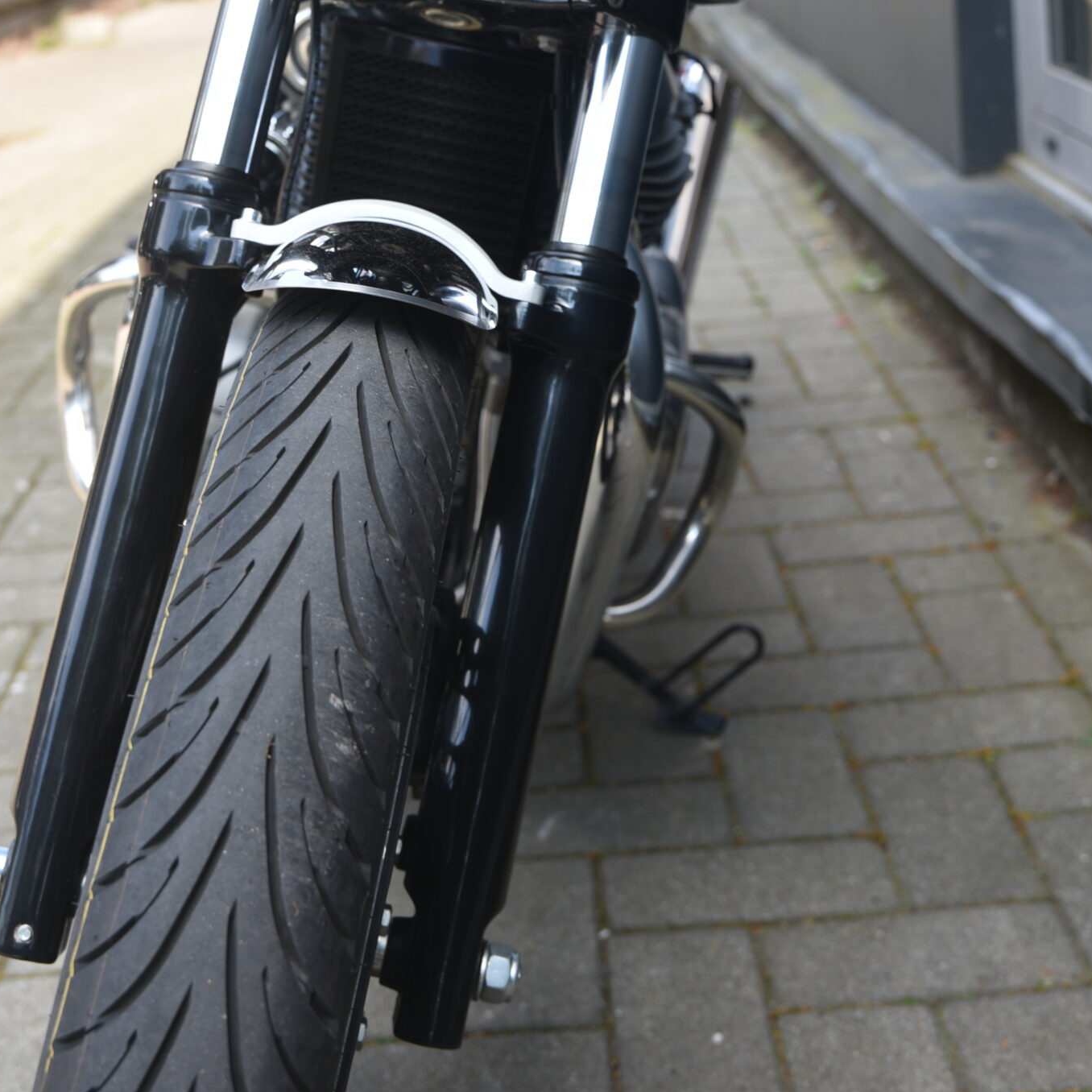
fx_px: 2177
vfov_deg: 27.1
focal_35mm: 61
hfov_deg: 28.2
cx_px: 510
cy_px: 102
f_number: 5
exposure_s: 1/100
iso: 100
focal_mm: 38
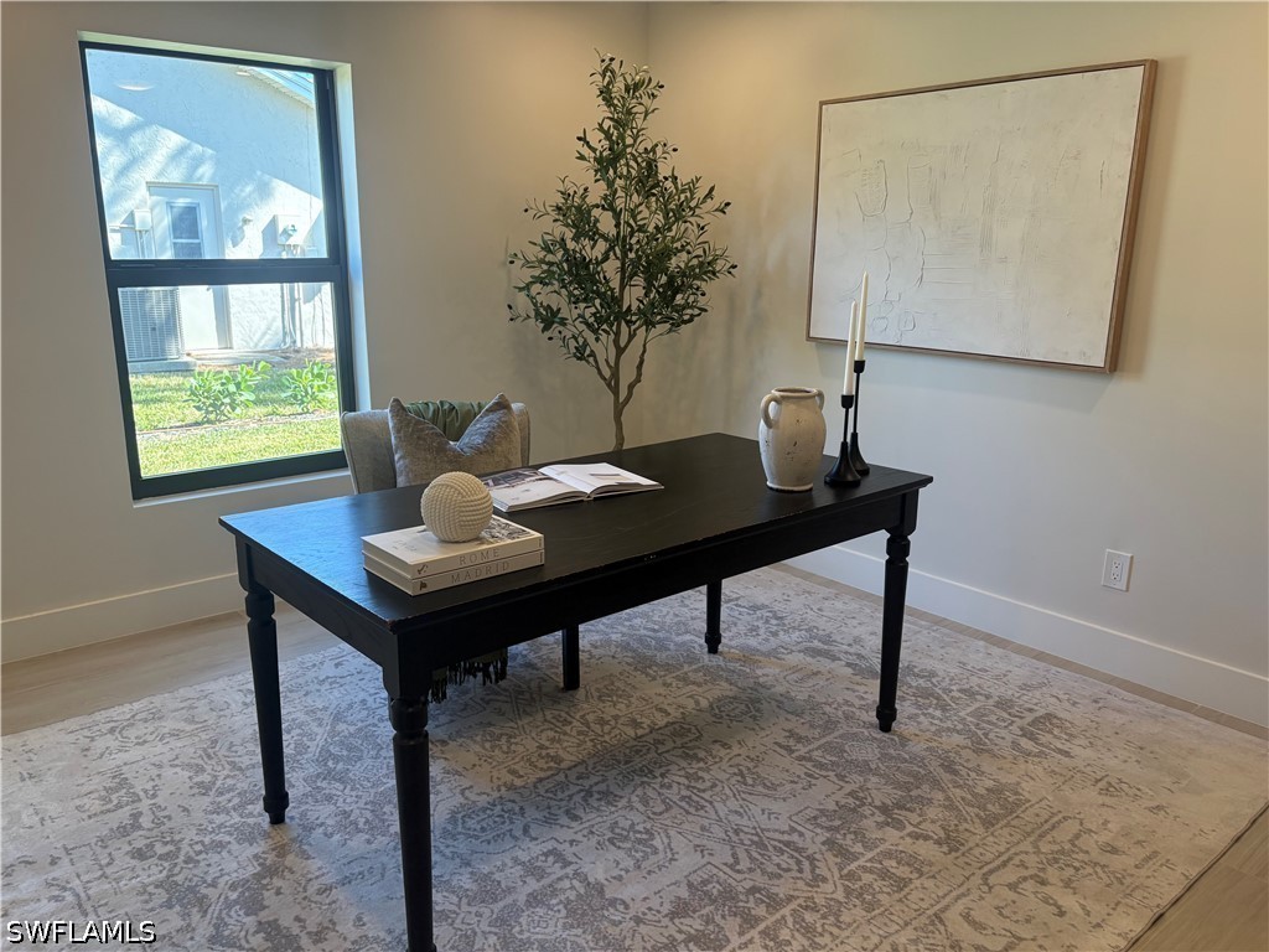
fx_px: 953
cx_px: 634
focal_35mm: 26
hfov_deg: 67.3
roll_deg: -0.2
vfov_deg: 53.1
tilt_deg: -15.3
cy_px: 476
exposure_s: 1/169
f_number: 1.6
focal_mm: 5.96
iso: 125
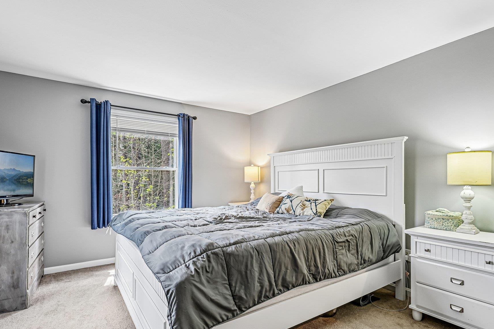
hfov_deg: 86.8
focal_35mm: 19
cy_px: 180
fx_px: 261
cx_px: 263
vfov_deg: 64.4
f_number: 8
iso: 400
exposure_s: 1/10
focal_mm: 16
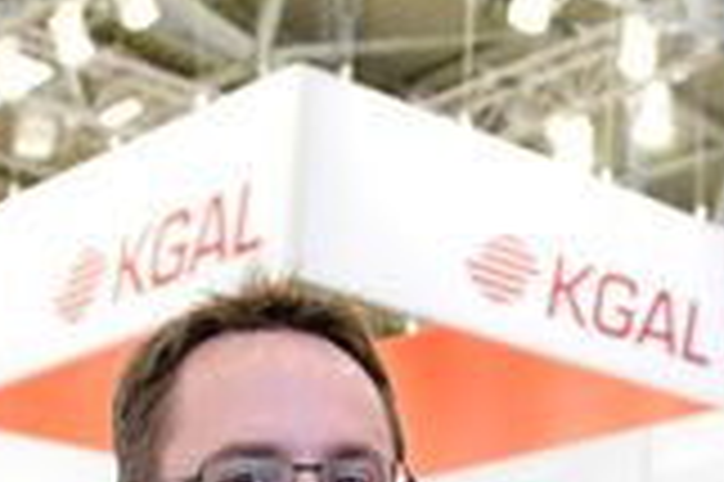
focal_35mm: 108
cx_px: 580
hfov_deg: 18.8
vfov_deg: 12.1
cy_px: 714
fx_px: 2170
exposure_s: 1/80
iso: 2000
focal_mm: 34
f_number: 5.6
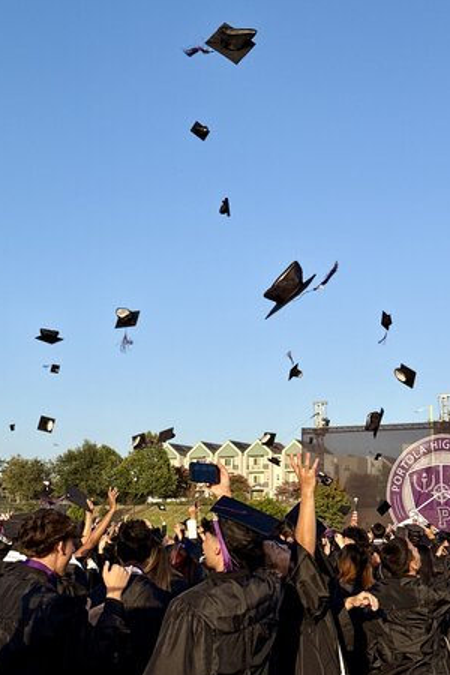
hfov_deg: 26.5
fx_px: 956
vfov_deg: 38.9
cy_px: 342
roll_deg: -3.8
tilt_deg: +10.6
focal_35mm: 51
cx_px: 226
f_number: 1.78
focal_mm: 6.76
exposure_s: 1/3226
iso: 80
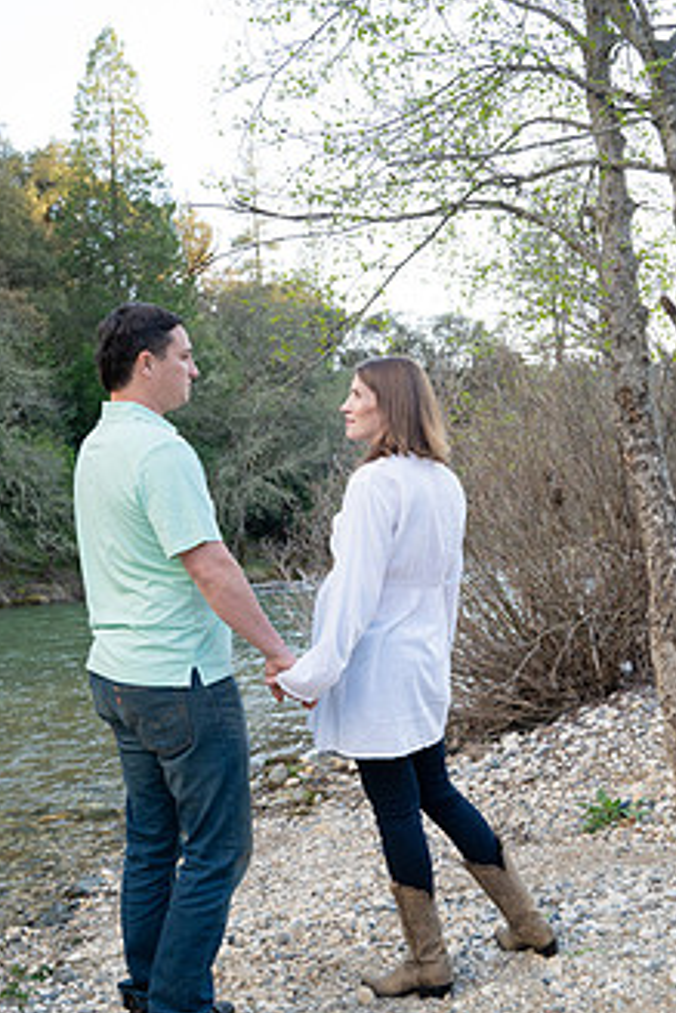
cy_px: 463
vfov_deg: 51.8
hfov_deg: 36.0
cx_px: 364
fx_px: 1041
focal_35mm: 37
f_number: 5.6
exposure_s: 1/125
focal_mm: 27
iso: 500
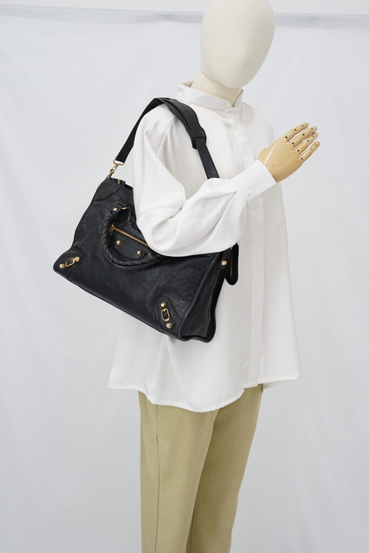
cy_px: 276
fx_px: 768
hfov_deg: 27.0
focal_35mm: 50
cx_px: 184
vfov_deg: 39.6
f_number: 6.3
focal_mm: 50
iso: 640
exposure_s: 1/13
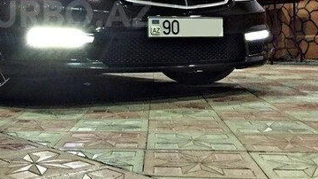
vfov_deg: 20.2
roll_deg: +0.1
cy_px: 14
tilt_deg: +3.4
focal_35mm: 58
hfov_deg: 34.9
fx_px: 489
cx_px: 62
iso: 320
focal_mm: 4.15
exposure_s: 1/17
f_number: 2.2
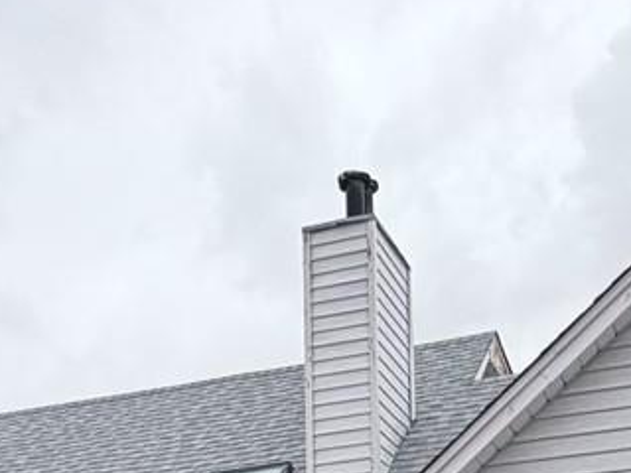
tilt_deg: +3.5
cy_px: 717
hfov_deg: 27.7
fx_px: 1276
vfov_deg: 18.5
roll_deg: +1.1
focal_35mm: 70
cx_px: 365
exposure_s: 1/121
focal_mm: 2.22
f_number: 2.2
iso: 100
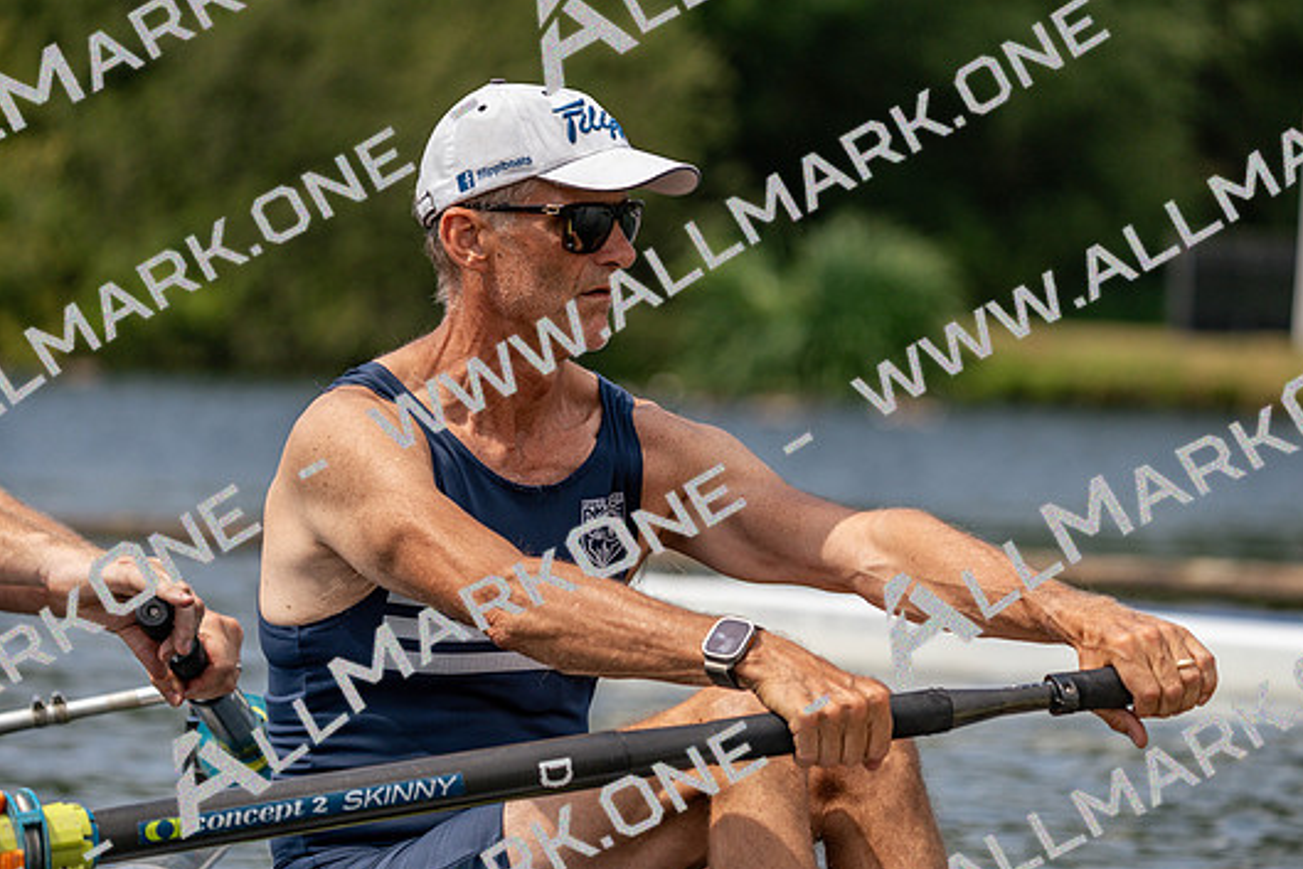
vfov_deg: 5.0
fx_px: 9919
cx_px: 672
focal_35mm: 274
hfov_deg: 7.5
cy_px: 457
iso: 250
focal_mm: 250
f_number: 5.6
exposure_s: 1/1600
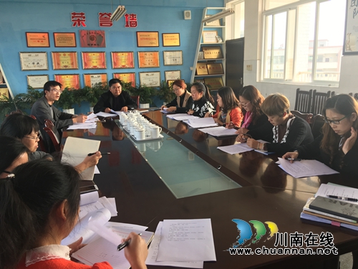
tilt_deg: -10.5
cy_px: 134
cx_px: 179
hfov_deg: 61.7
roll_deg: +2.0
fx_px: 300
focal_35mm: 29
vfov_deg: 48.2
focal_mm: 4.15
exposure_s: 1/100
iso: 40
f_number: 2.2
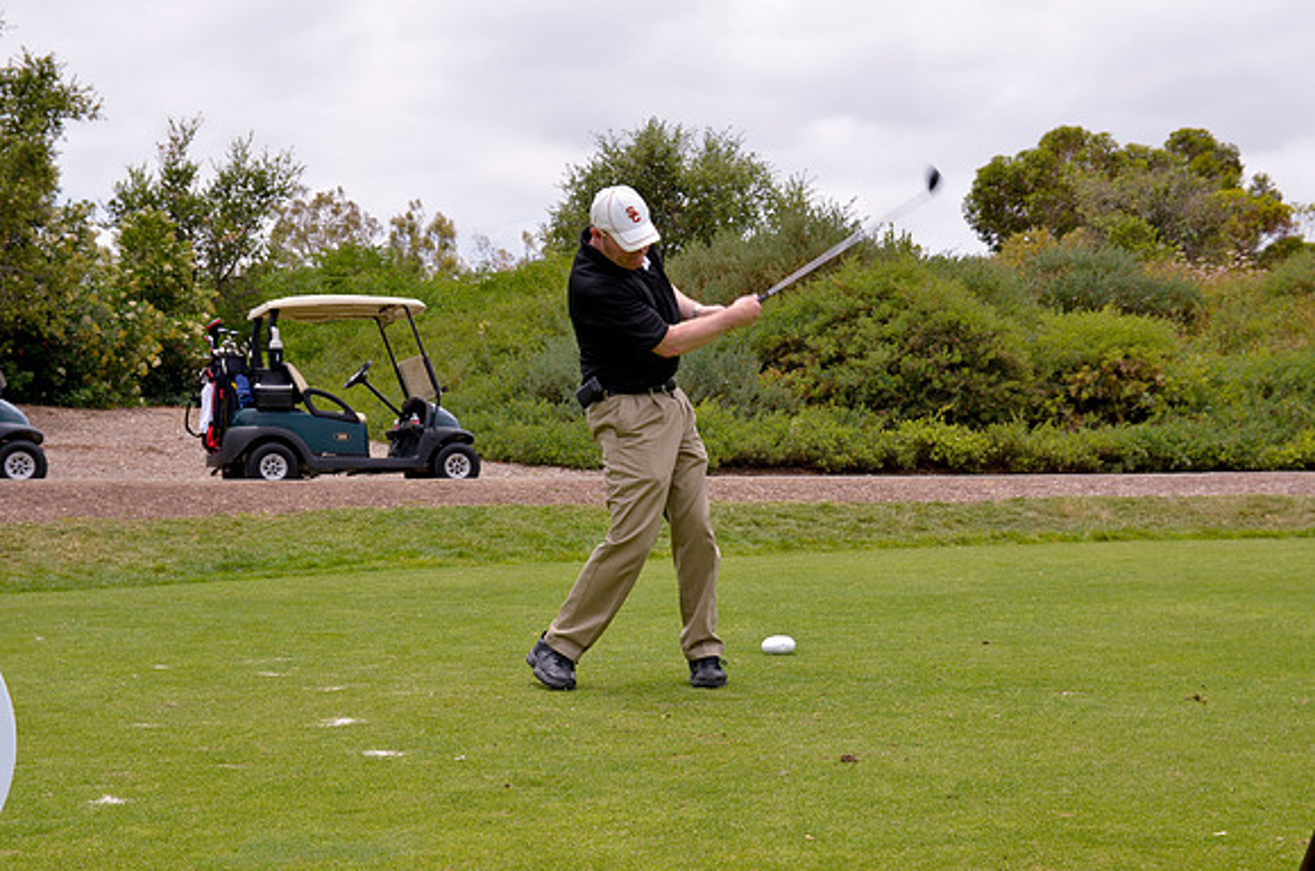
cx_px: 658
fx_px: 2078
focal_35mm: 57
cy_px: 436
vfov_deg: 23.7
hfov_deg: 35.1
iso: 200
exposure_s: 1/500
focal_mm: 38
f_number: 7.1
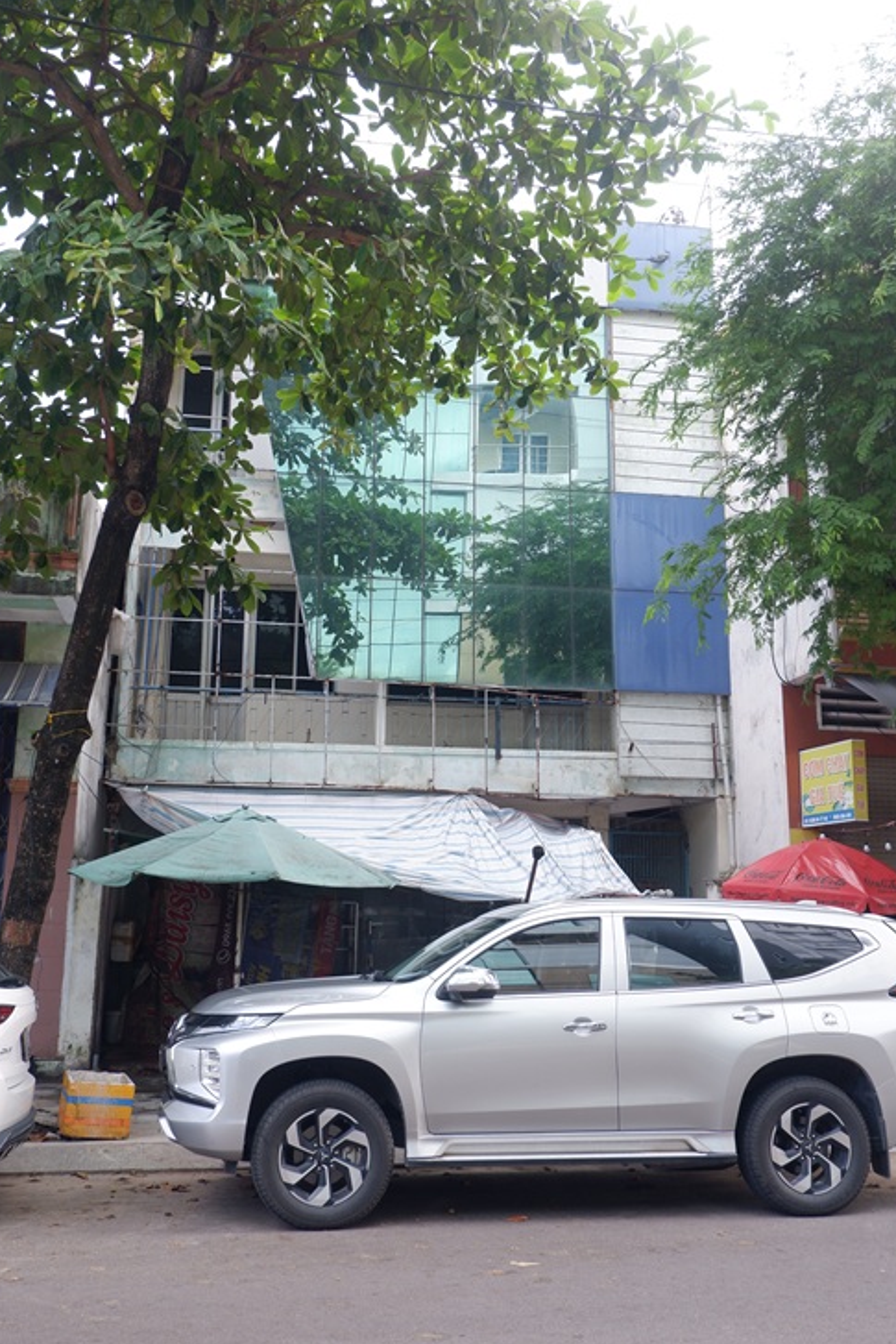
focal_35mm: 33
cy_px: 619
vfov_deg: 57.1
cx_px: 434
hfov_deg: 40.0
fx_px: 1231
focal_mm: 20.3
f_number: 4.2
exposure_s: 1/110
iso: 200
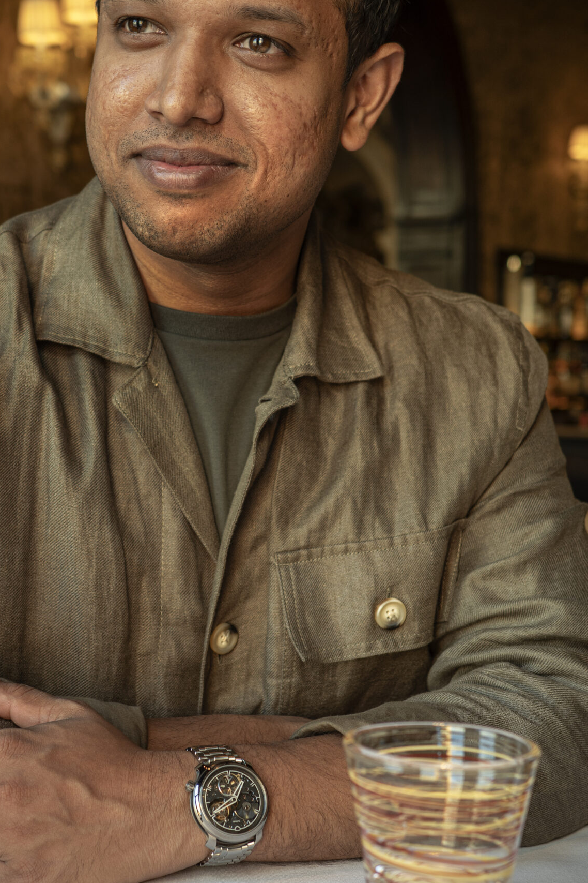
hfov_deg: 22.6
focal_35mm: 60
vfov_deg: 33.4
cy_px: 420
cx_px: 239
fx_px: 1470
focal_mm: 26
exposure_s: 1/25
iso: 100
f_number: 2.8
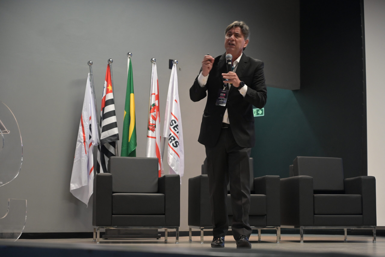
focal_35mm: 64
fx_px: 684
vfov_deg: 21.2
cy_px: 128
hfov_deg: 31.4
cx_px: 192
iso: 2500
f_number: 4
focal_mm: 64
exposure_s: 1/60
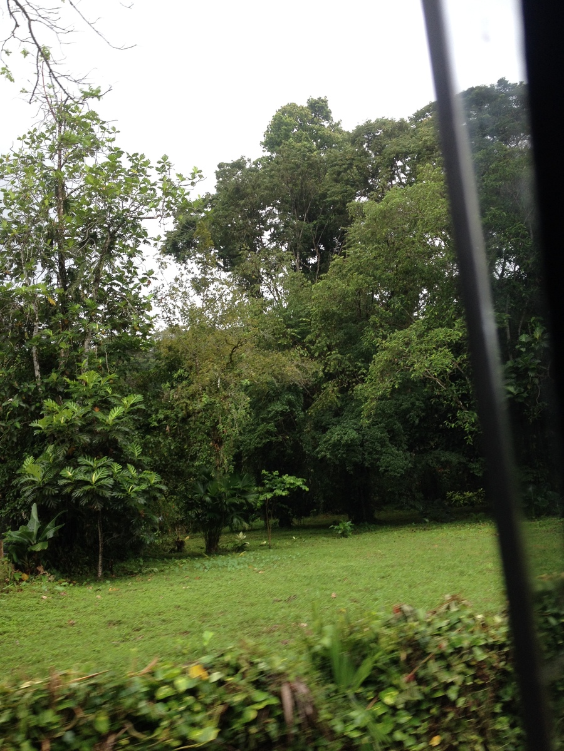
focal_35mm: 35
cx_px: 282
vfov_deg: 52.6
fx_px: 760
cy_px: 376
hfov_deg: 40.7
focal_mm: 4.28
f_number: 2.4
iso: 50
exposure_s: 1/198
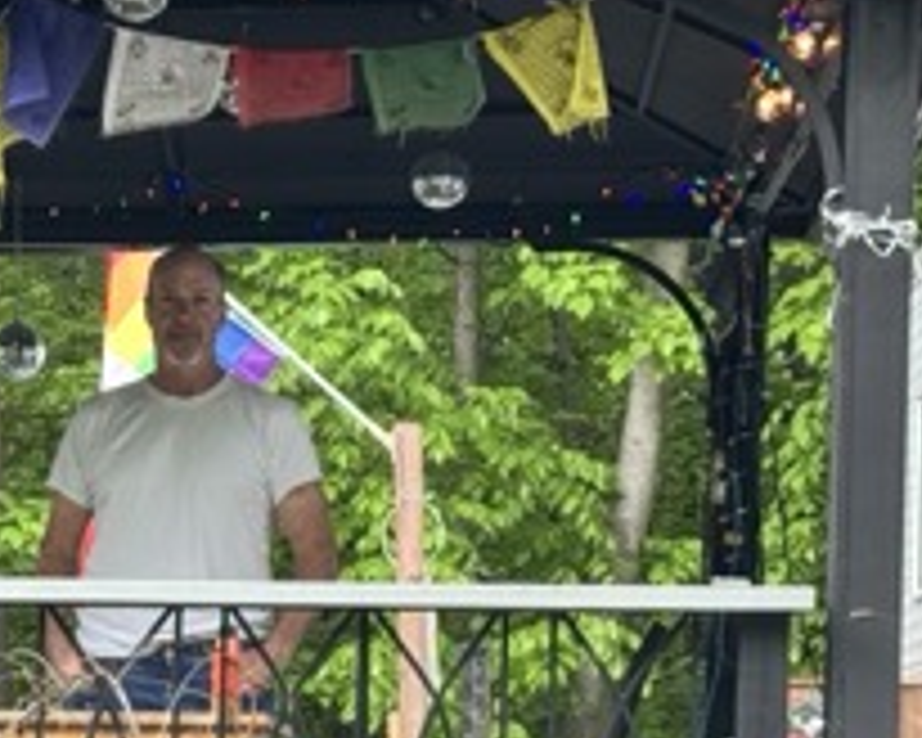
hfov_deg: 13.1
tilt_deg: -0.6
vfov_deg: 10.4
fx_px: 3984
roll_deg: +0.1
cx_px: 94
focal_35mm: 146
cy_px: 814
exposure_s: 1/121
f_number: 1.78
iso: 64
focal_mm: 6.76
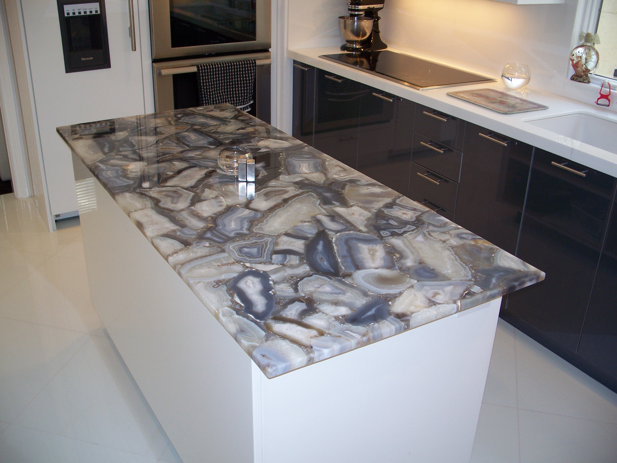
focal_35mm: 37
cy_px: 232
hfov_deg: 50.1
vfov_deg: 38.7
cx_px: 308
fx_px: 659
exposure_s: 1/60
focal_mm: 7.8
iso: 125
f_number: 2.8
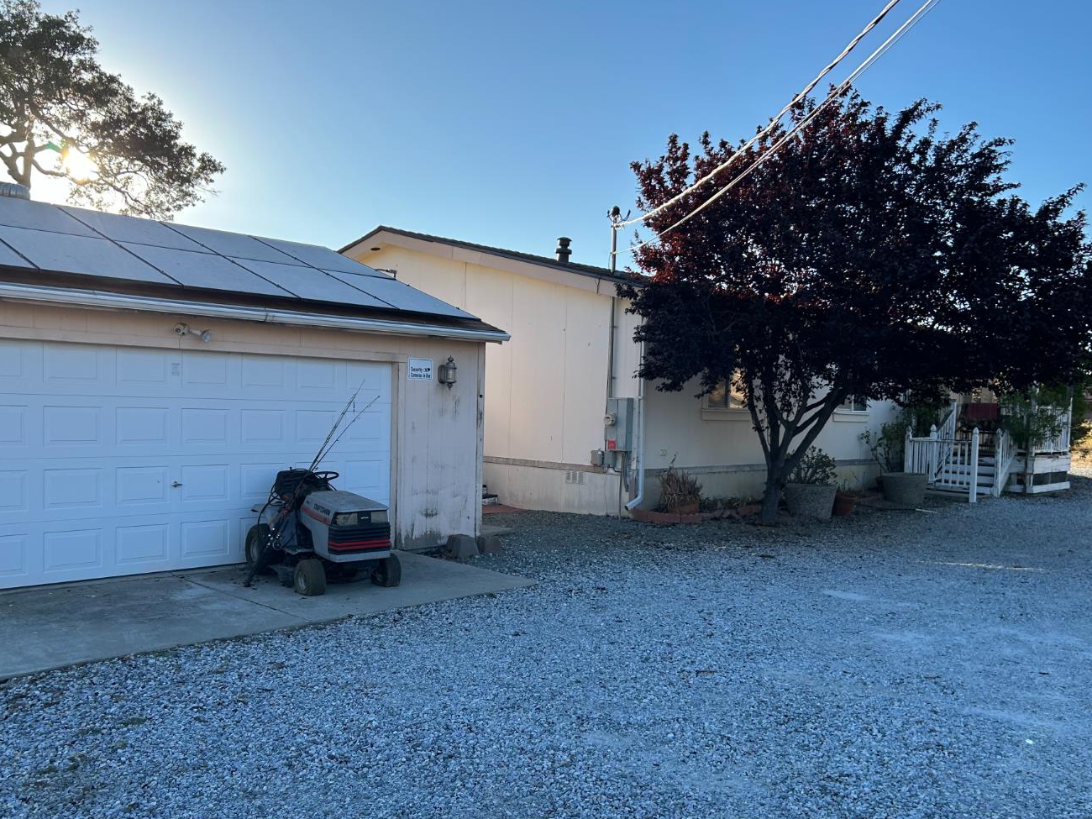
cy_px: 452
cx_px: 552
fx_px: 946
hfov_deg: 60.0
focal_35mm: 30
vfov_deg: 46.7
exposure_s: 1/1488
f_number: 1.5
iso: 50
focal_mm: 5.7
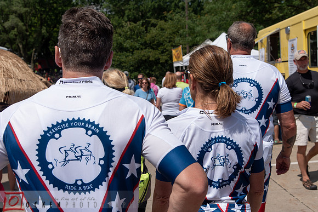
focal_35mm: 48
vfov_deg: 28.1
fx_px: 424
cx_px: 159
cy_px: 106
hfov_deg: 41.1
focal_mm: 48
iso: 200
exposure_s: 1/800
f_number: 7.1
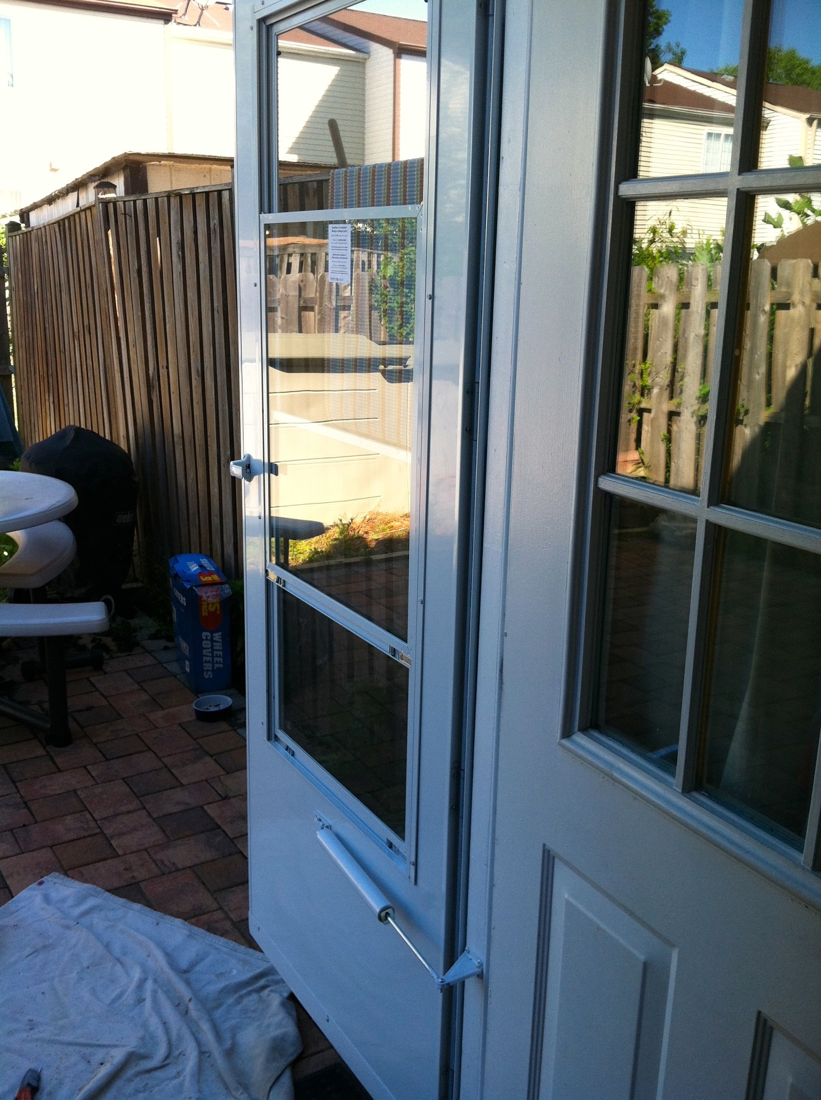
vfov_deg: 52.7
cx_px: 410
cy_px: 550
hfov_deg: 40.6
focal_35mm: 35
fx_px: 1110
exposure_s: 1/176
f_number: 2.8
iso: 80
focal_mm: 3.85
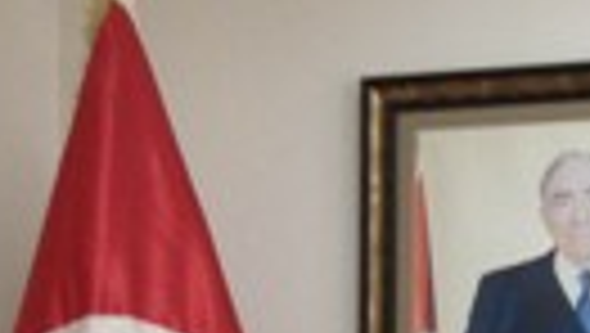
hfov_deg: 15.3
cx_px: 878
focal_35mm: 130
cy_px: 675
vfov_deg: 8.8
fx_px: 2036
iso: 125
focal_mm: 4.28
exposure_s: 1/20
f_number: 2.4
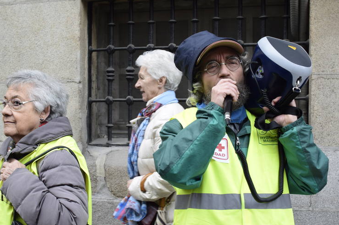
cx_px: 161
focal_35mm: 49
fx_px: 461
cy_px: 121
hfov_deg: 40.4
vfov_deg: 27.5
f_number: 4.5
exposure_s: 1/80
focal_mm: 30
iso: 400
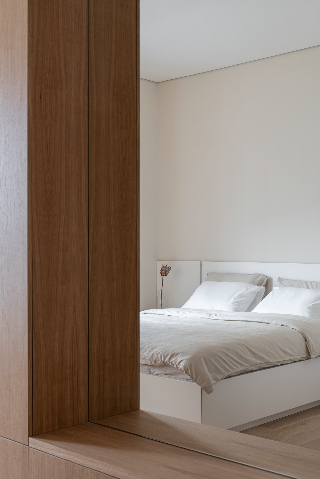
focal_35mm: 48
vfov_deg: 41.1
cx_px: 160
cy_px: 240
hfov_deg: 28.1
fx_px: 640
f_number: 9
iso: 100
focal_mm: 48
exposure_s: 1/2
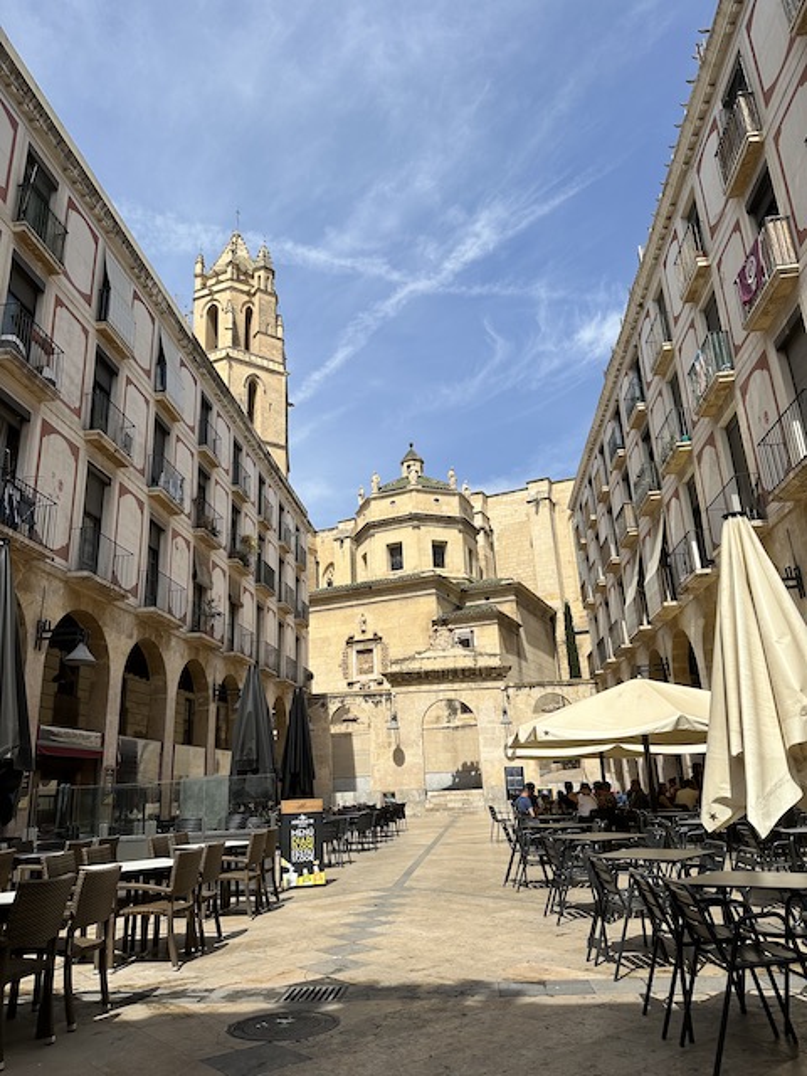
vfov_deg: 71.6
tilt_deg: +18.2
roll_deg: +3.1
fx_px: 746
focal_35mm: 24
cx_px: 404
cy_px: 538
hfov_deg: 56.8
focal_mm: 6.86
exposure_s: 1/6211
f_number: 1.78
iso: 80
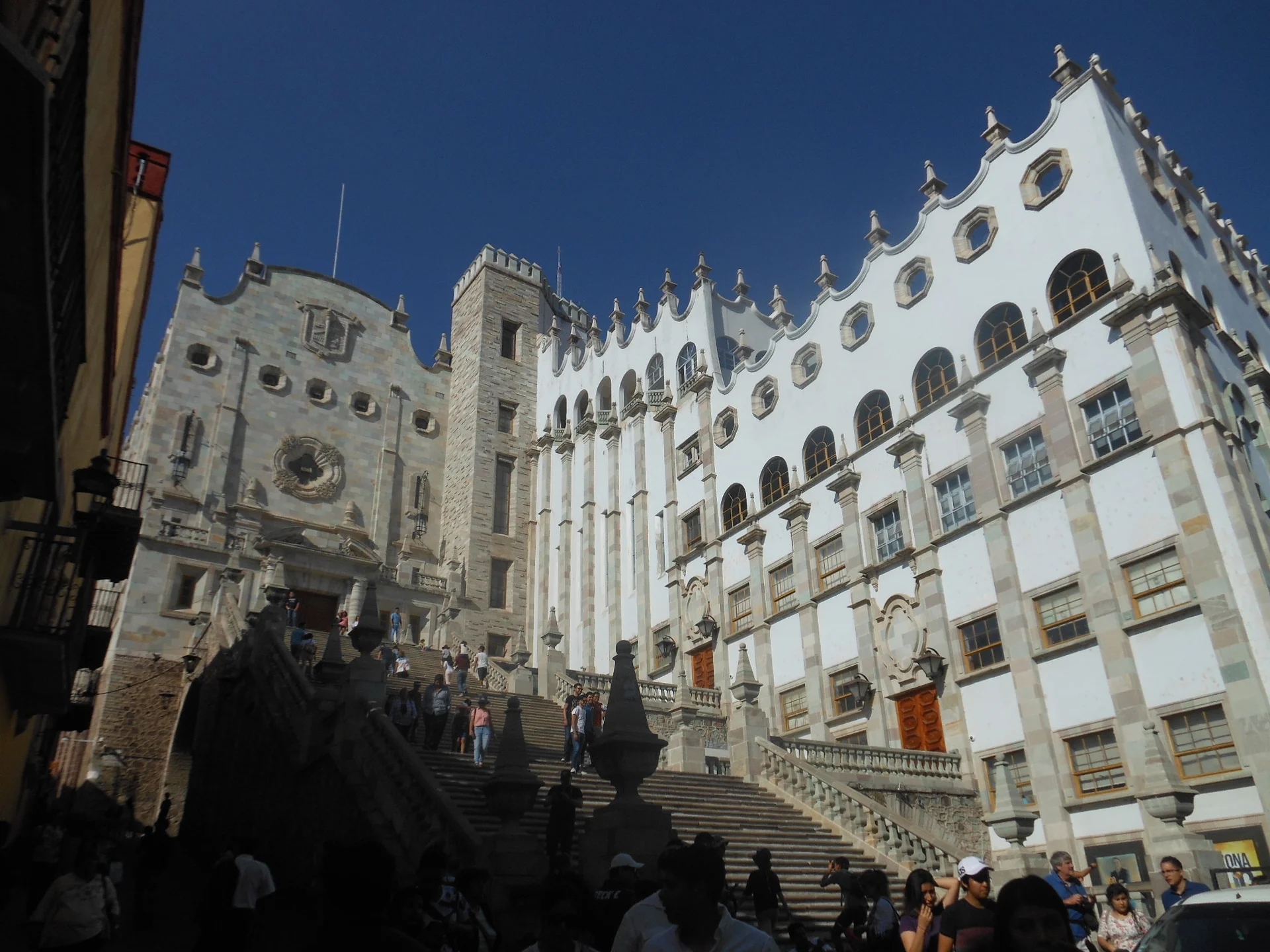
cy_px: 476
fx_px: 917
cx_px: 635
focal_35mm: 25
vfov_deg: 54.9
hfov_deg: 69.4
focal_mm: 4.5
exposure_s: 1/250
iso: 80
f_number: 10.2
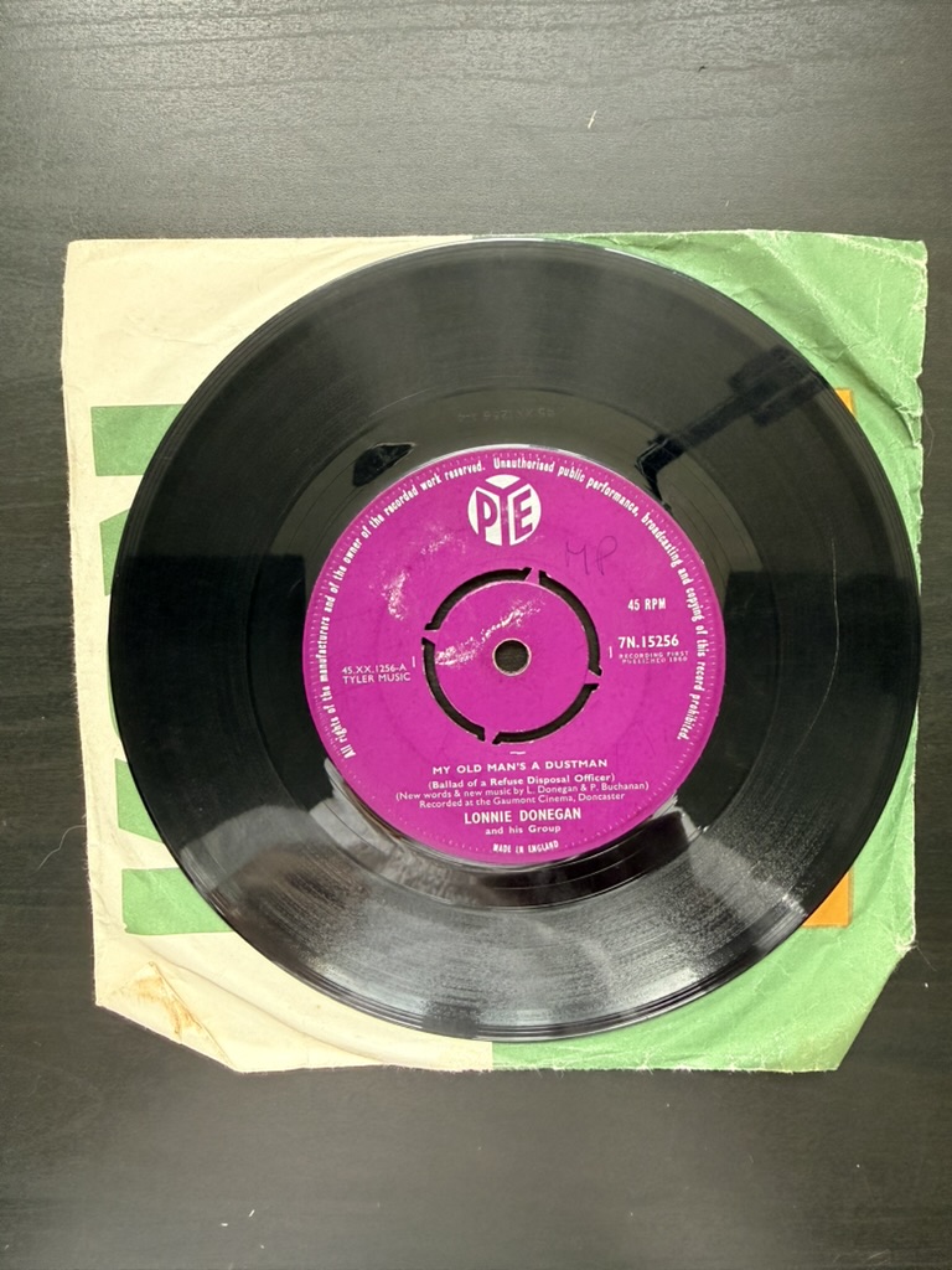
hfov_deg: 56.8
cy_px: 635
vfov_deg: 71.6
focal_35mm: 24
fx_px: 880
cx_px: 476
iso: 320
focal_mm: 2.22
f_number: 2.2
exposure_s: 1/67
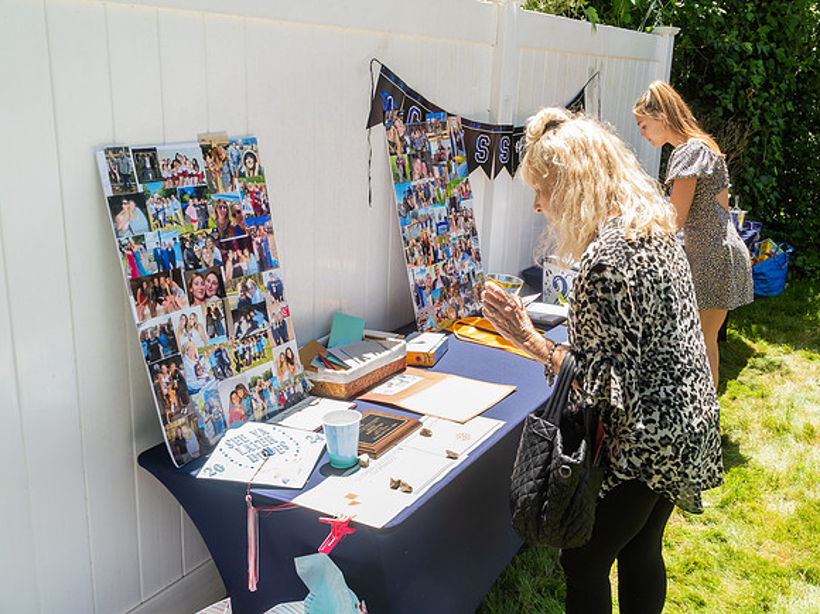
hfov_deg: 56.1
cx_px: 461
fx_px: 767
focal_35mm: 32
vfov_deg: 43.6
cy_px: 307
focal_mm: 20
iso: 640
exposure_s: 1/200
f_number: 8
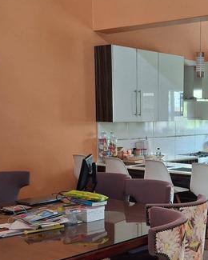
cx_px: 181
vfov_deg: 31.3
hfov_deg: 24.8
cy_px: 165
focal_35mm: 60
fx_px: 462
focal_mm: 4.69
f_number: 1.8
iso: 200
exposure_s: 1/60
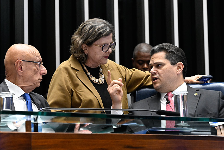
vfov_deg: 9.1
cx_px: 112
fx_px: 933
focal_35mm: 150
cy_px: 75
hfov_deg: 13.7
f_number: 4
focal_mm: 100
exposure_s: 1/200
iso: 5000
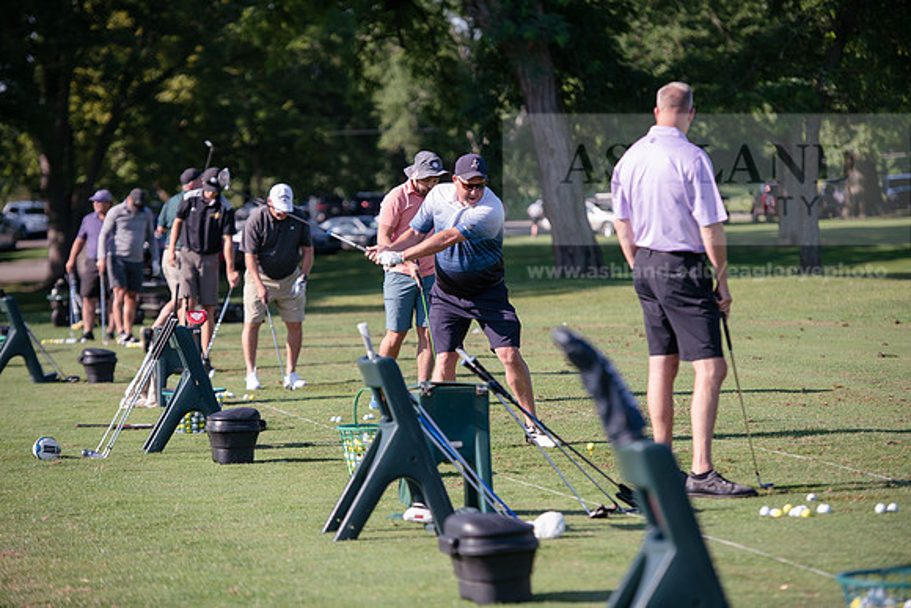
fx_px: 3417
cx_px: 456
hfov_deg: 15.2
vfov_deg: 10.2
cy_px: 304
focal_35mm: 135
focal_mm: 135
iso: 64
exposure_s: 1/640
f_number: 3.2
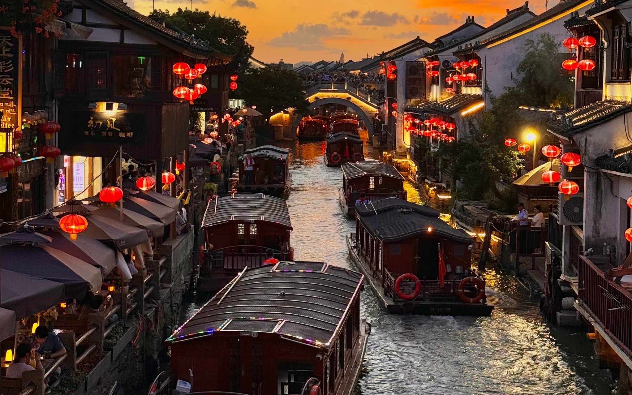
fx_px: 1171
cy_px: 155
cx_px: 316
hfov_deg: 30.2
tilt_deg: -3.9
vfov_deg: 19.1
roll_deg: -0.6
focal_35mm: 68
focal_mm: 6.76
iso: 50
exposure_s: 1/50
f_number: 1.78
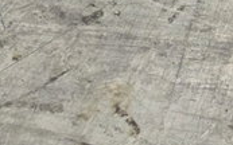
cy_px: -361
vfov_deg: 7.4
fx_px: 914
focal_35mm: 144
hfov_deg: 14.4
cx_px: 213
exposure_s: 1/120
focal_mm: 6.3
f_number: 1.7
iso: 250
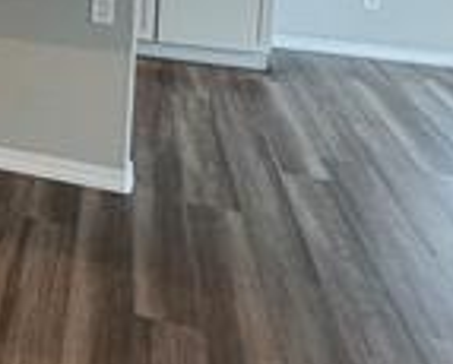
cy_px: -119
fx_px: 820
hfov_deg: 24.4
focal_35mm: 61
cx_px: -219
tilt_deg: -5.8
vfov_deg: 22.3
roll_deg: +0.7
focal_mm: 2.22
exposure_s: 1/60
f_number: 2.2
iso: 200
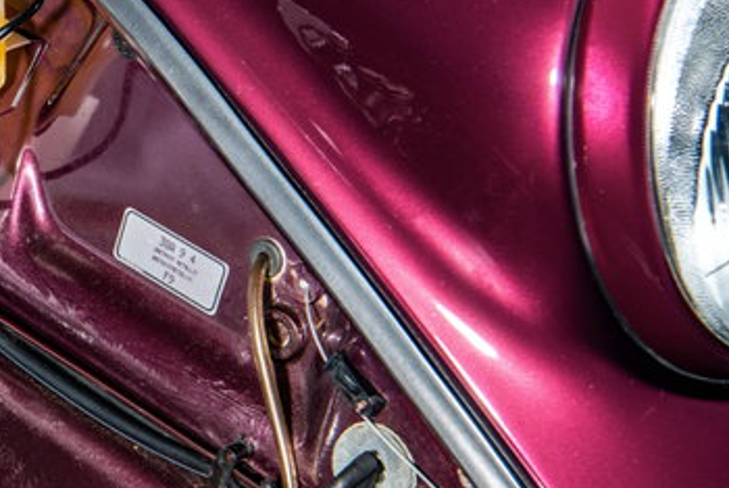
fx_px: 2310
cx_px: 25
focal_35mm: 114
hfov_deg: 17.6
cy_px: 271
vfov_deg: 12.0
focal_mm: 52
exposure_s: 1/100
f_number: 10
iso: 160
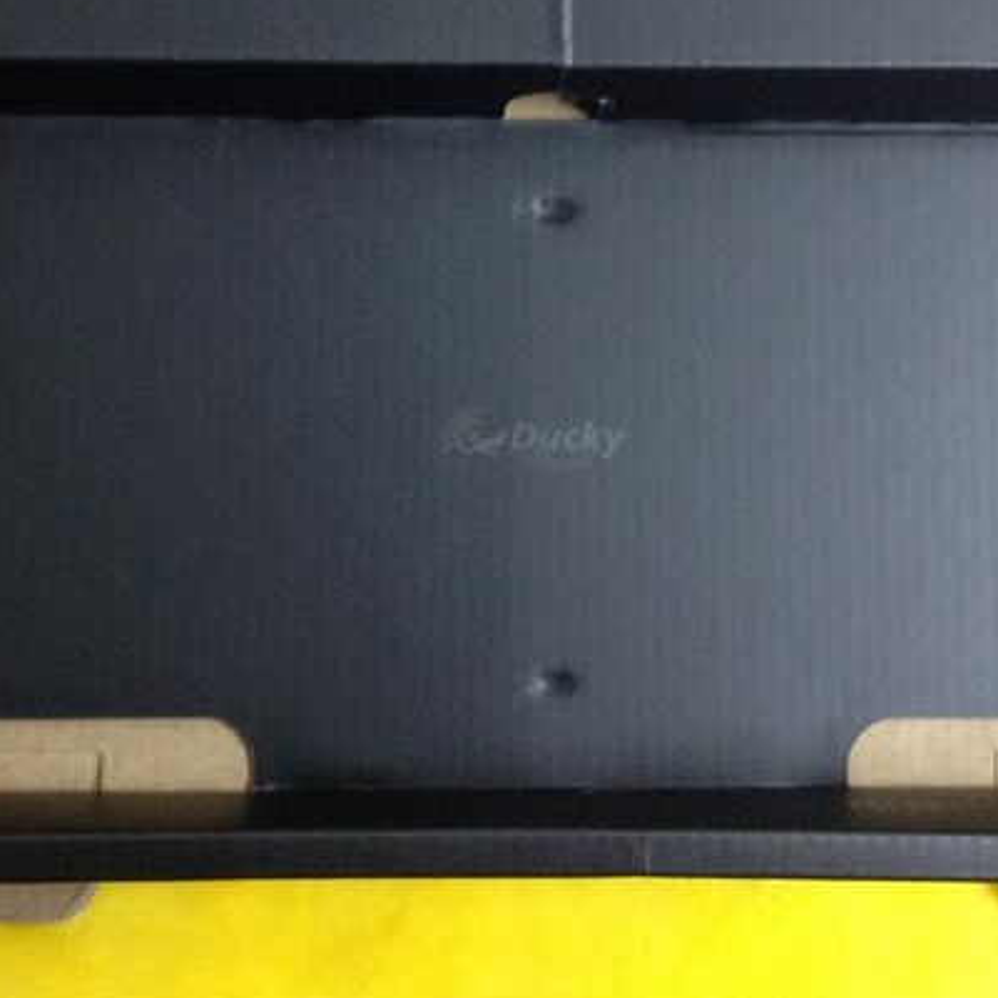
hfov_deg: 22.5
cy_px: 271
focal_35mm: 77
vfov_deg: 22.3
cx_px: 503
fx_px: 2512
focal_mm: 4.28
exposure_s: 1/17
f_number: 2.4
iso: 400
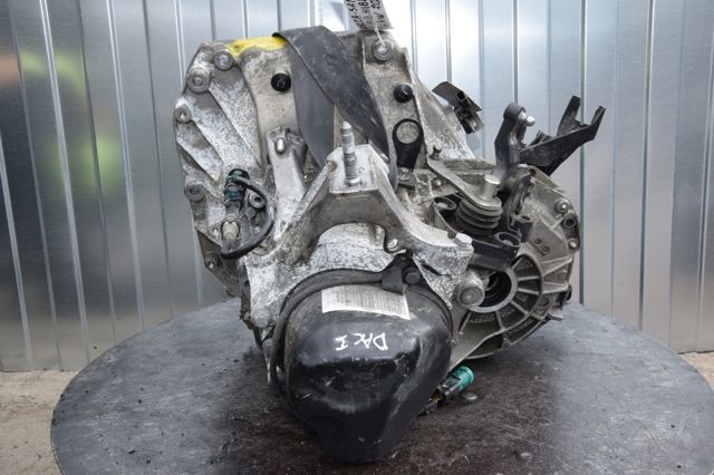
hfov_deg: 46.4
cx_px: 357
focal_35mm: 42
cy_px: 238
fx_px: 833
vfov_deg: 31.9
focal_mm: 28
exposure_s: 1/200
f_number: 16
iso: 800
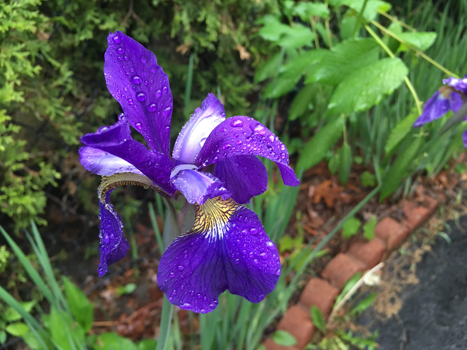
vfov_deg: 48.2
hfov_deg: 61.7
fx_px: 391
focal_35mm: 29
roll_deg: -0.5
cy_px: 175
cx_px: 234
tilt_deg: -35.9
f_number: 2.2
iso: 100
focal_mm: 4.15
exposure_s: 1/30
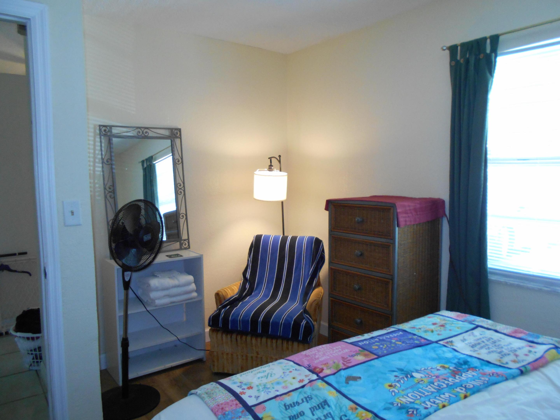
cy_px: 210
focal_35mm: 26
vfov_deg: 53.1
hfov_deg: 67.3
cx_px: 280
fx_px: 421
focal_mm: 4.6
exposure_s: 1/30
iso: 280
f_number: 3.2
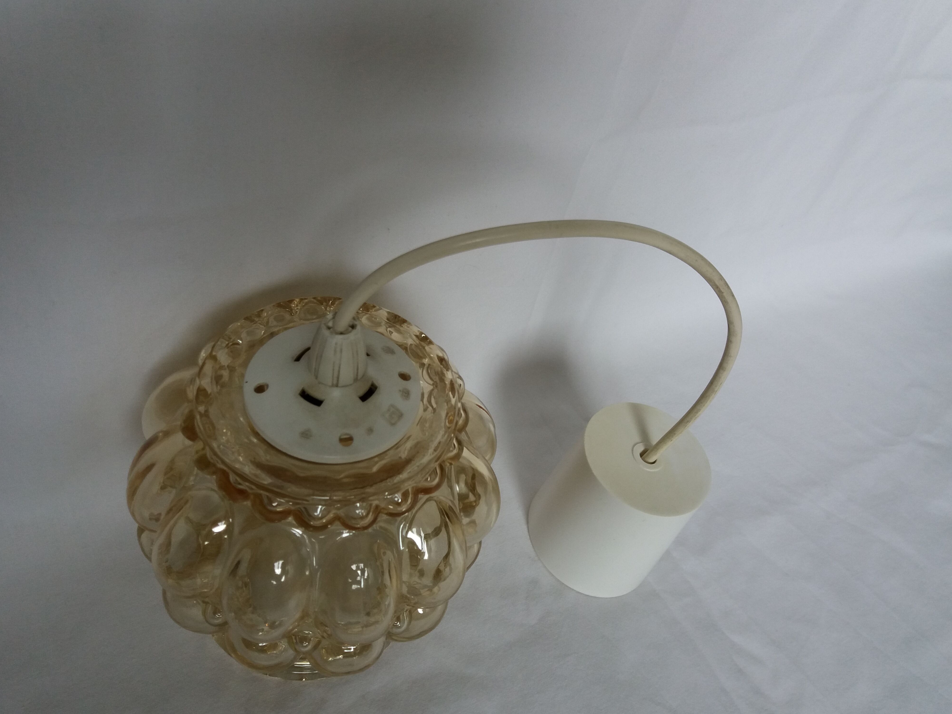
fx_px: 798
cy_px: 362
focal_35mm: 29
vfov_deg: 48.2
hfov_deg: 61.7
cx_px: 461
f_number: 1.9
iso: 80
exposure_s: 1/120
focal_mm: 3.7
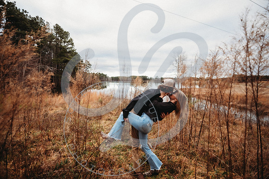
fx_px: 107
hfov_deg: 102.8
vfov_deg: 79.8
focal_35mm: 14
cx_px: 133
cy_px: 89
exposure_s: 1/250
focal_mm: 14
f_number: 2.8
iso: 250
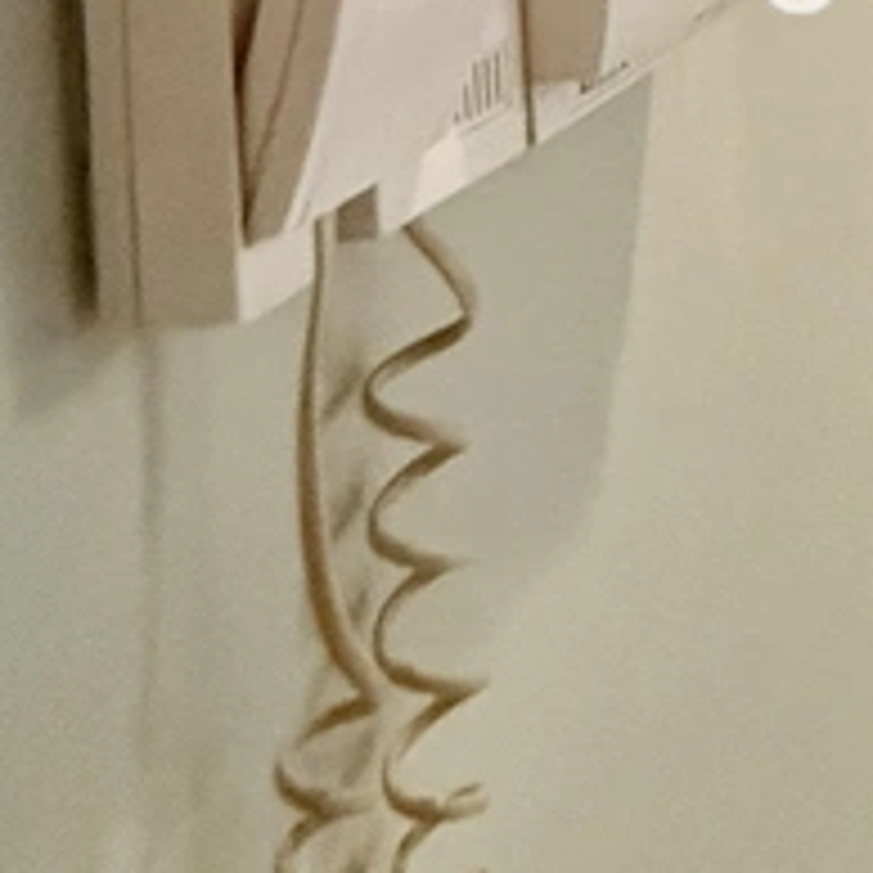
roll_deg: +2.8
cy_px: -508
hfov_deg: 18.7
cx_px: 1611
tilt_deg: -0.8
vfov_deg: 20.6
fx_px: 1969
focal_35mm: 69
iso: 800
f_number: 2.2
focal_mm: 2.22
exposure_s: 1/50
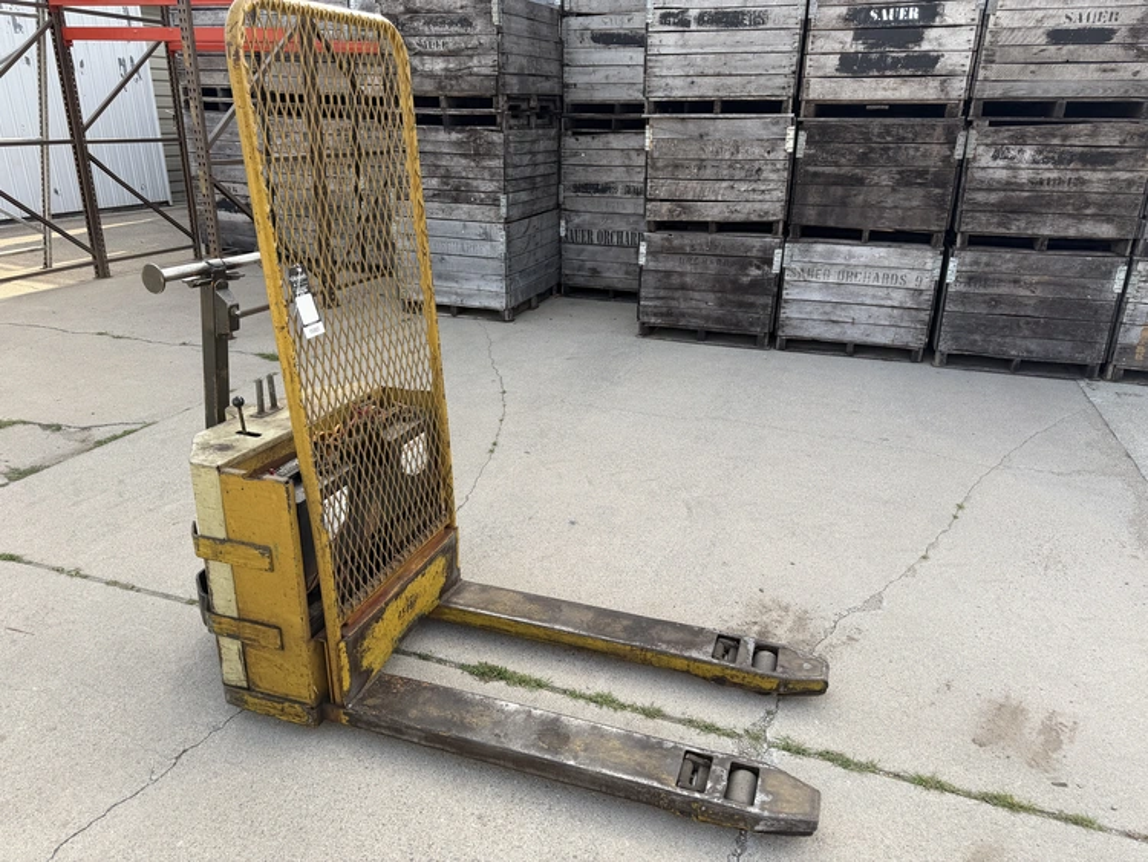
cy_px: 431
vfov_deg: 56.8
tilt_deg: -19.4
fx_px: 796
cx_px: 574
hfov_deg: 71.6
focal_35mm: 24
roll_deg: +0.1
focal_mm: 6.76
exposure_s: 1/955
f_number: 1.78
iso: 80
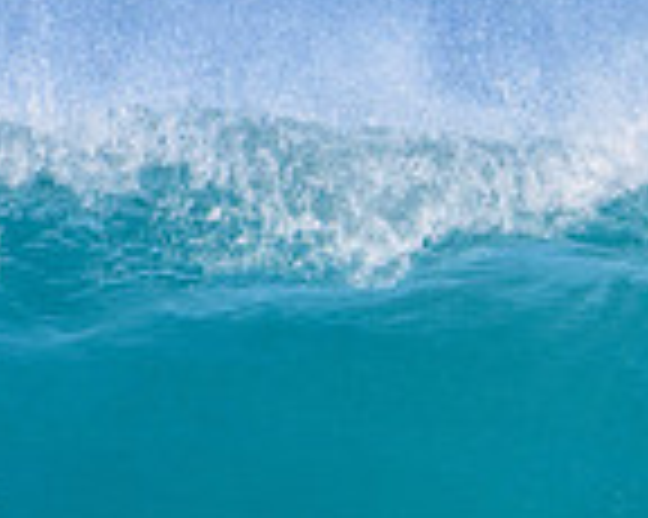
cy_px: 624
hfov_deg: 0.7
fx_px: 54295
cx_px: 1062
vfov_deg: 0.5
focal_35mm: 2833
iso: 400
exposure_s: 1/2000
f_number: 5.6
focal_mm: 500
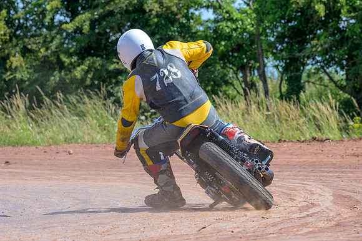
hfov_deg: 6.9
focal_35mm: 300
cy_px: 120
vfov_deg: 4.6
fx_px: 3015
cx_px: 181
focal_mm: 200
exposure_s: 1/400
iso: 180
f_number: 7.1
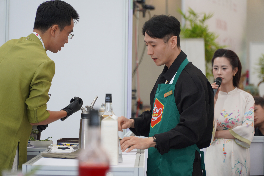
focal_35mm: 158
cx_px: 132
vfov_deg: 8.7
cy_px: 88
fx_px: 1155
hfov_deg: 13.0
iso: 125
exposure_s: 1/60
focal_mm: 105
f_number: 4
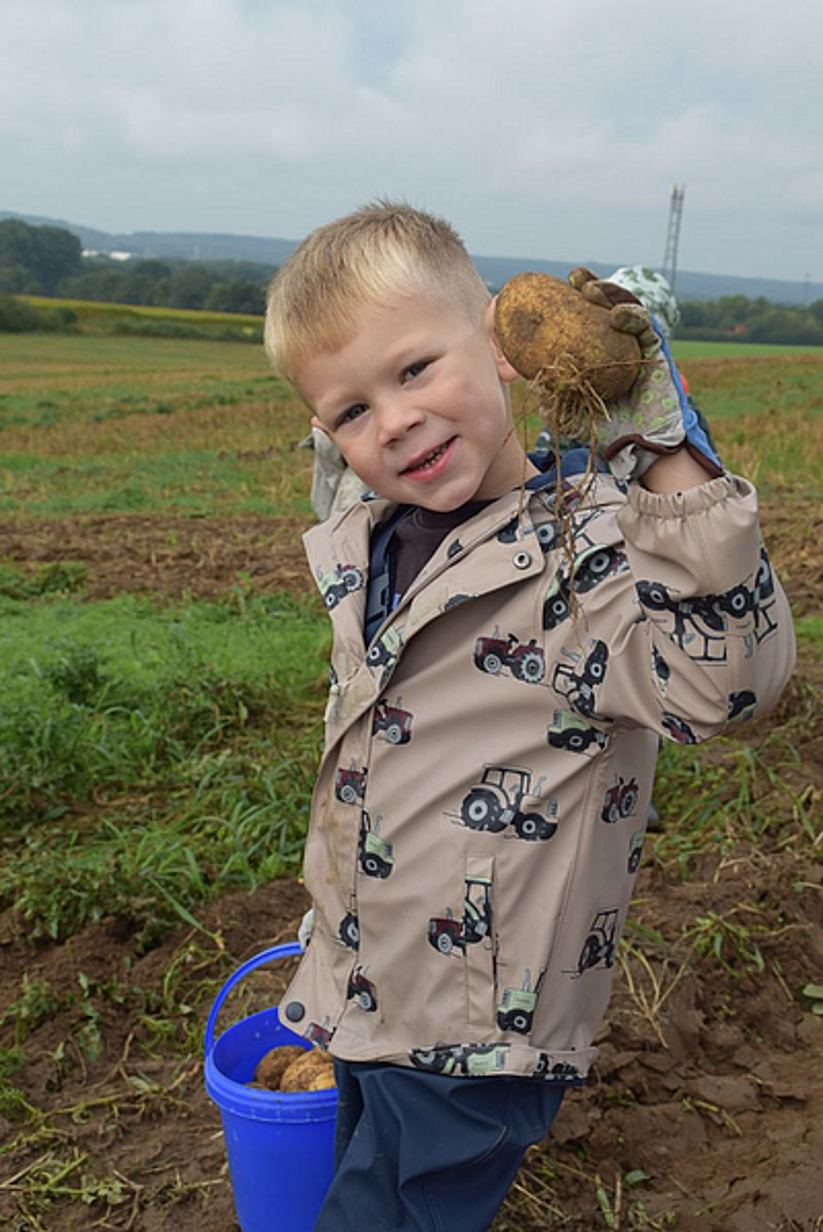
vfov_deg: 41.1
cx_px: 412
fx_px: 1644
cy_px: 616
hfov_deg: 28.1
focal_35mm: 48
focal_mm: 32
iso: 280
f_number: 8
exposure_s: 1/250
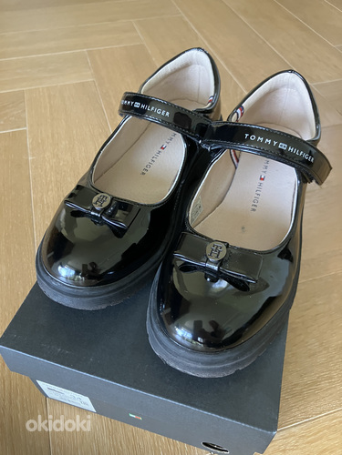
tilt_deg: -47.5
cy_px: 228
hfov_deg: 49.7
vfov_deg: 63.4
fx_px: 369
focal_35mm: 28
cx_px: 171
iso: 400
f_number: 1.8
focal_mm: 3.99
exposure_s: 1/40
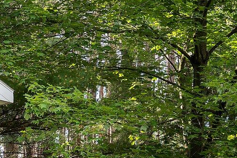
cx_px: -239
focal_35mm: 133
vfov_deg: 10.2
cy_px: 182
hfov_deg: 13.3
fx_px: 875
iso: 200
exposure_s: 1/40
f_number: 7.1
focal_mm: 32.2
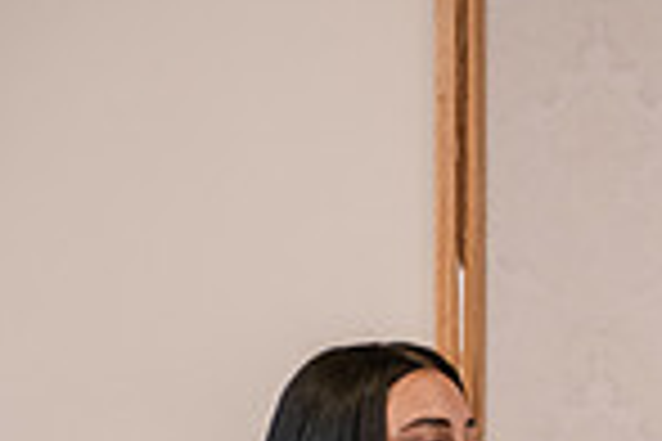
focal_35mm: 245
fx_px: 4505
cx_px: 1085
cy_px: 785
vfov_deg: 5.5
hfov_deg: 8.2
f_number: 3.2
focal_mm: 62
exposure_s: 1/160
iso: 2000
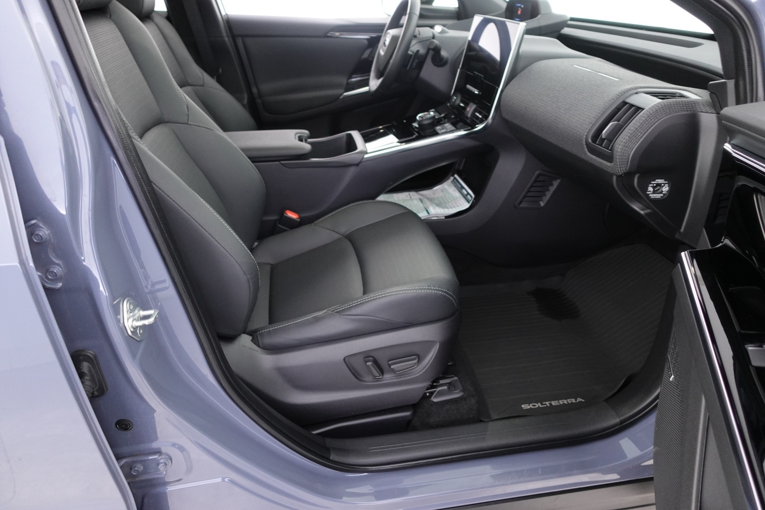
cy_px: 255
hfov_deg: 73.7
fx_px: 510
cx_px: 382
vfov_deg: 53.1
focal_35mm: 24
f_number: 1.8
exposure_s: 1/15
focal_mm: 9.4
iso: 800
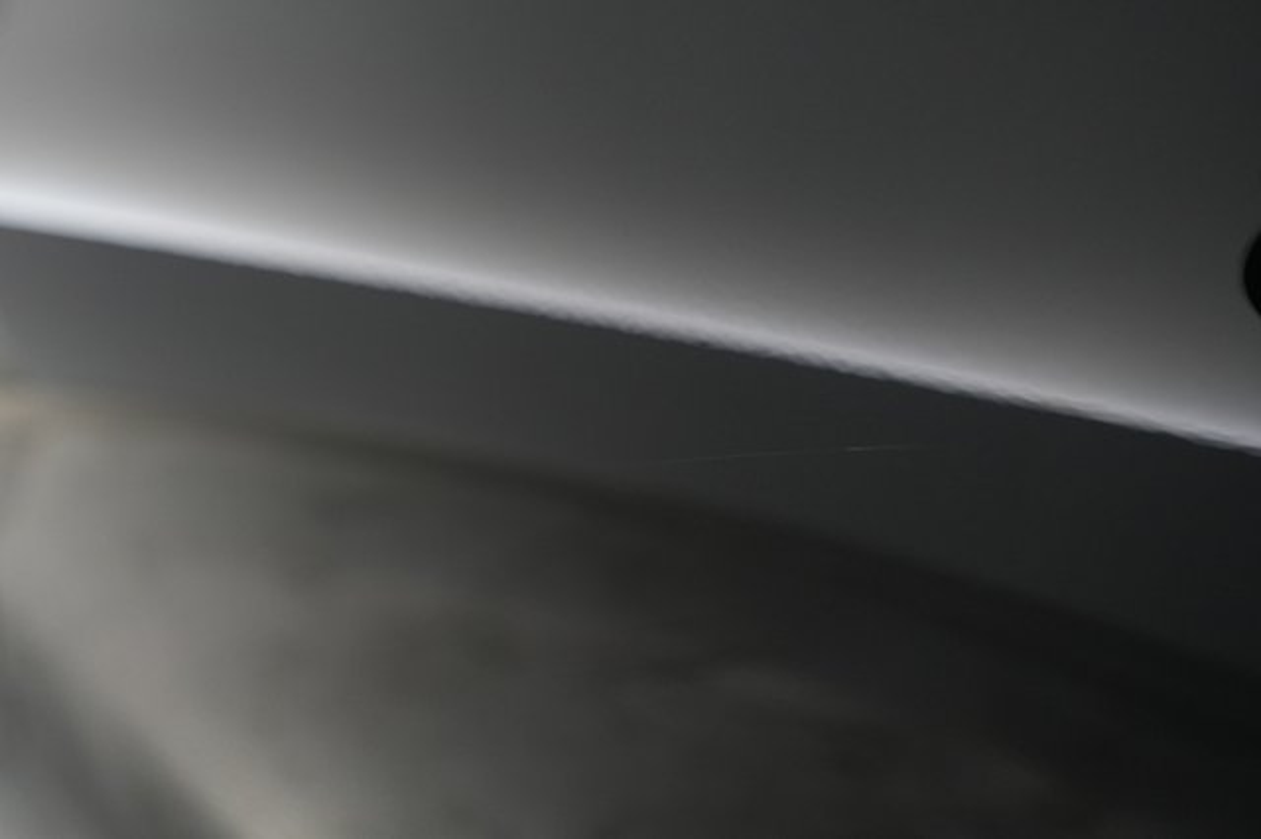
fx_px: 980
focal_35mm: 28
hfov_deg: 65.5
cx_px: 630
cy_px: 420
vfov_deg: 46.4
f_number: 2.8
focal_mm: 28
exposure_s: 1/200
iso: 2500
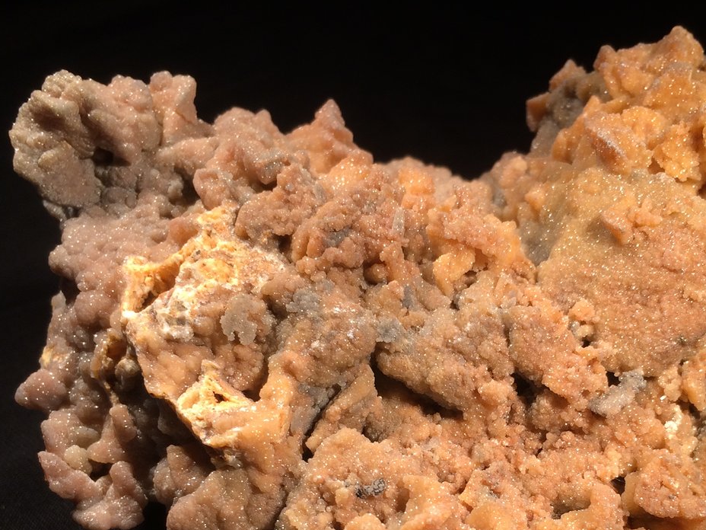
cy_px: 455
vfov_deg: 28.2
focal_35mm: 50
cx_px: 444
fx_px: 1020
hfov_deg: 37.9
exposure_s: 1/142
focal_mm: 4.15
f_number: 2.2
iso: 32
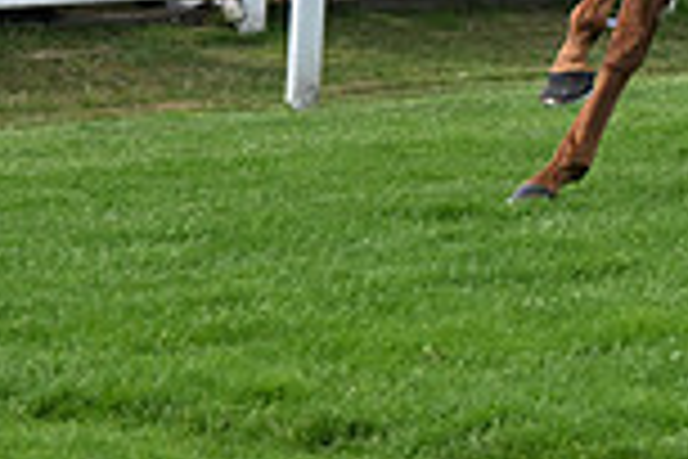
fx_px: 7969
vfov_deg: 3.3
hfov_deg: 4.9
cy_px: -394
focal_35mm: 417
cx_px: 967
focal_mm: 110
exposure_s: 1/1250
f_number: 5.6
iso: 400
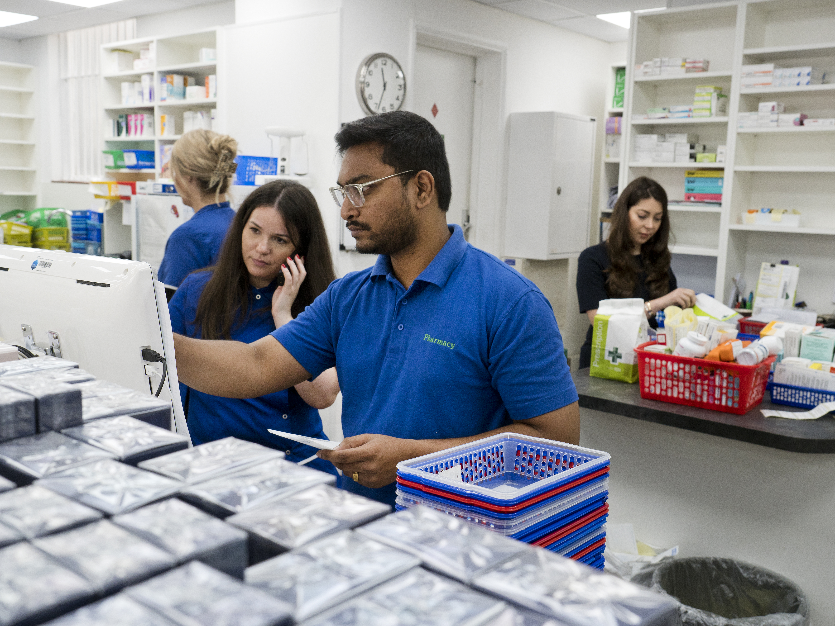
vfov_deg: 40.7
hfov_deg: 52.6
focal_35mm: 35
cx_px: 418
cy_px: 313
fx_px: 844
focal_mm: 17
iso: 400
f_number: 4
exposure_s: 1/125
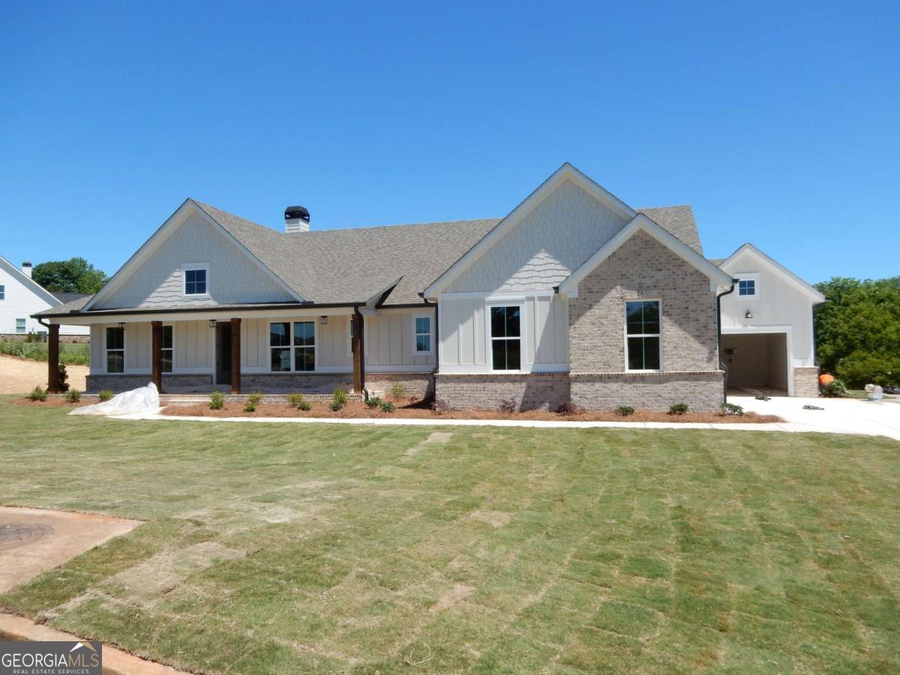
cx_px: 450
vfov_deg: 54.9
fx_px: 650
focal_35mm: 25
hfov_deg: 69.4
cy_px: 338
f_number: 3.7
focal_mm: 4.5
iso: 125
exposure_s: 1/1000
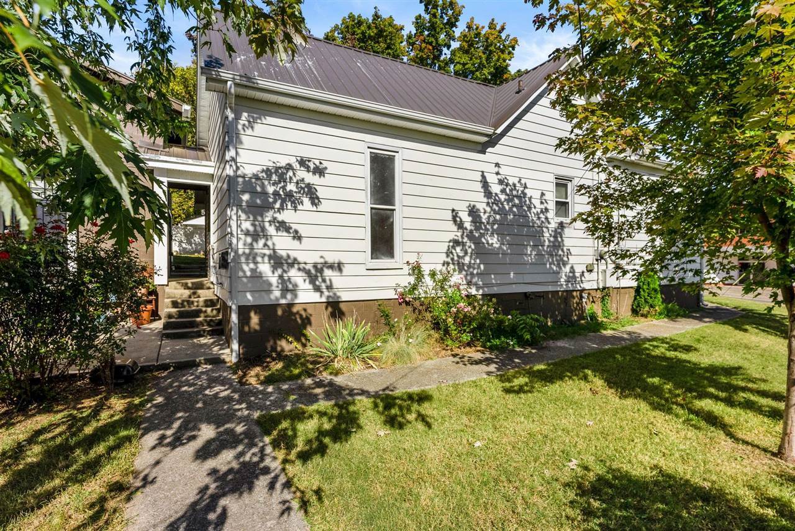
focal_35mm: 17
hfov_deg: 94.3
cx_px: 398
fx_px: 369
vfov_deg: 71.4
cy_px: 266
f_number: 8
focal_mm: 16.7
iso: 100
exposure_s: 1/500
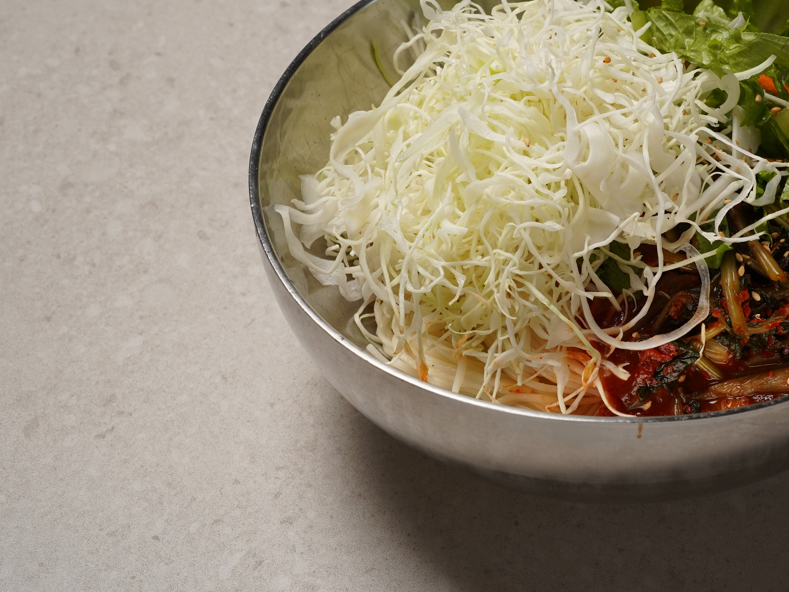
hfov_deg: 22.3
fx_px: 1983
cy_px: 220
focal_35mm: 87
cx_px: 606
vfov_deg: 17.0
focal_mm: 50
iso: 400
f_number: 9
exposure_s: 1/40
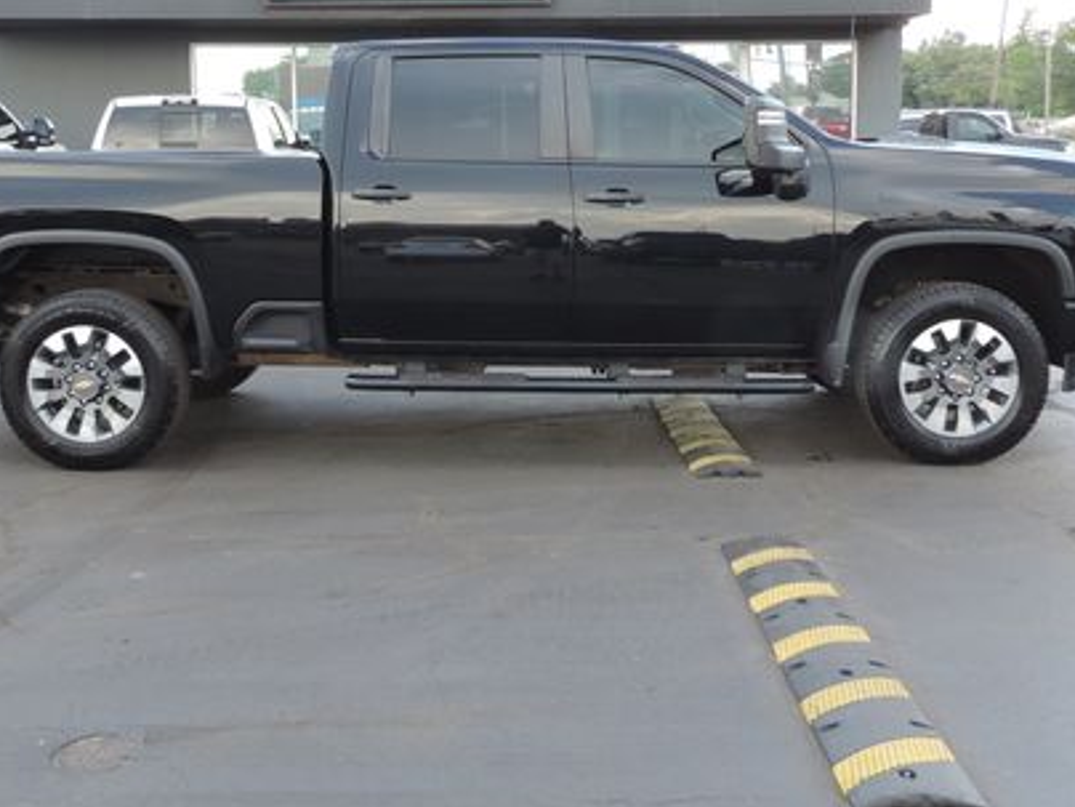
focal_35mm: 38
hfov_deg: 49.0
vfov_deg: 37.4
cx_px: 530
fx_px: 1180
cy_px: 277
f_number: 3
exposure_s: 1/80
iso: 80
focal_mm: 4.3
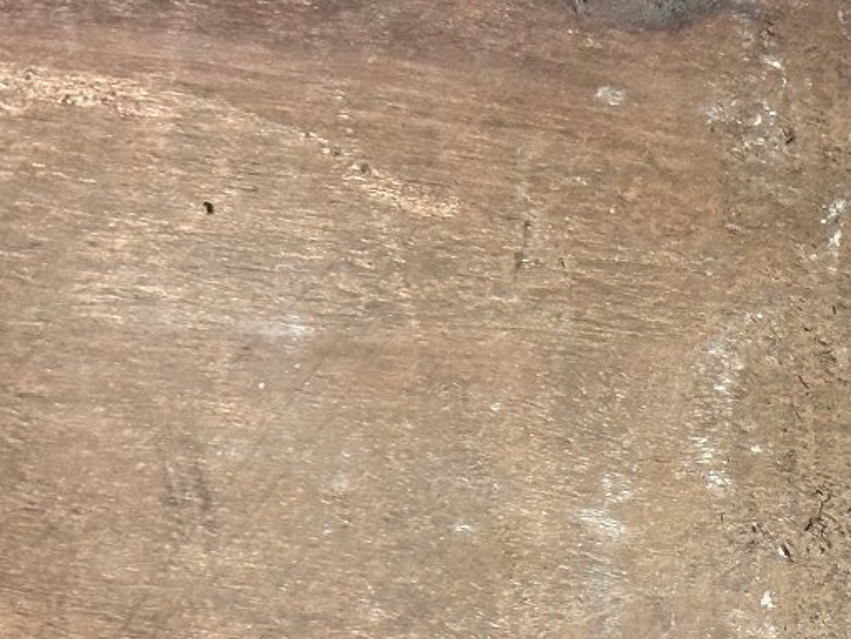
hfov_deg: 15.7
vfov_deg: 12.1
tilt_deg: -1.9
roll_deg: -2.3
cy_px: 523
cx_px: 941
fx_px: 3001
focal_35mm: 122
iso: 160
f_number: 1.6
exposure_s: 1/33
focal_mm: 5.96
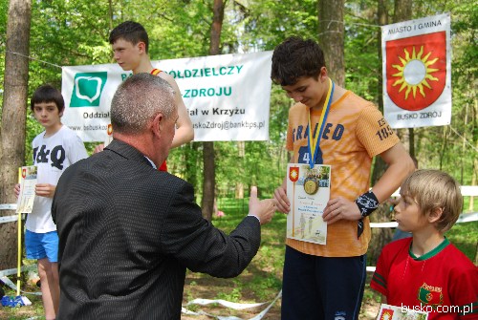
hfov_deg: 49.5
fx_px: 519
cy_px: 160
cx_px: 239
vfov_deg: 34.3
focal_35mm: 39
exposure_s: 1/125
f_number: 5.6
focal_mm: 26
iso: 160
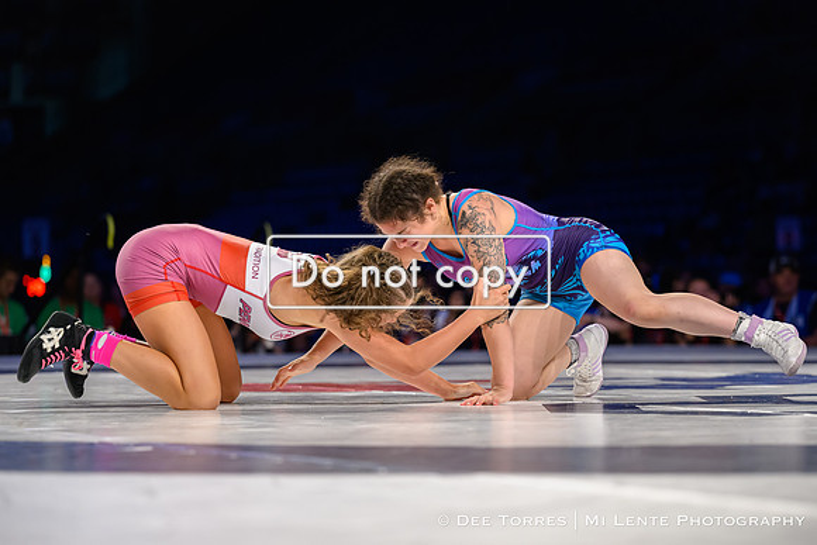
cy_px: 310
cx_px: 460
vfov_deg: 10.5
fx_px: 2974
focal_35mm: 131
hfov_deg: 15.6
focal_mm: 115
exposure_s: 1/800
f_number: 2.8
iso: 2500
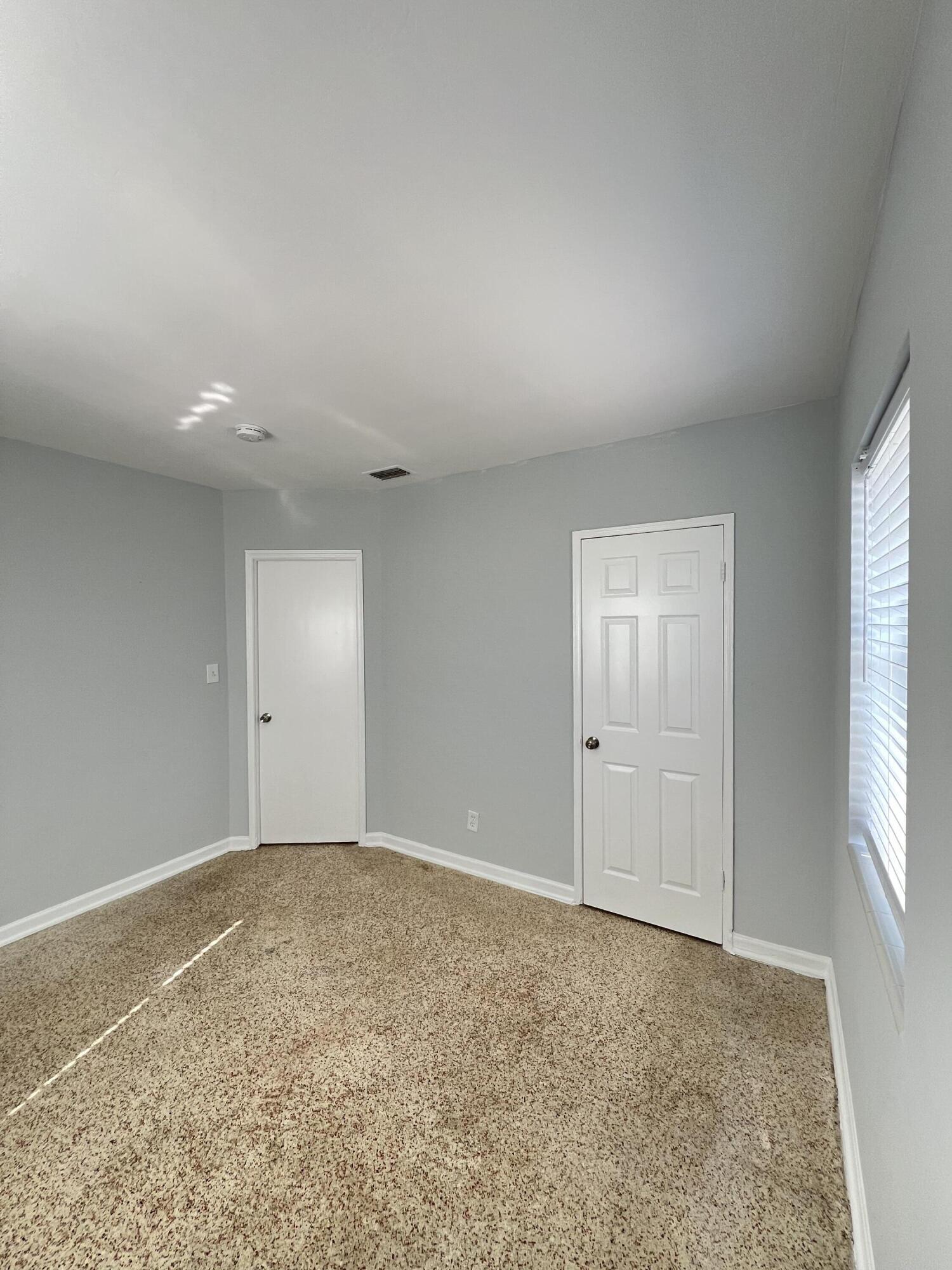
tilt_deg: -1.2
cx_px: 476
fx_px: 477
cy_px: 635
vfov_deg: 106.2
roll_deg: +0.5
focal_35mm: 13
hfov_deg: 89.9
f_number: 1.8
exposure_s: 1/99
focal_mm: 1.57
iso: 125
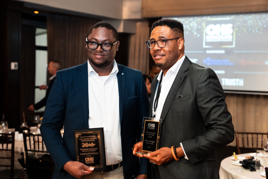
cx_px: 134
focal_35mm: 69
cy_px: 80
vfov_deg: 19.9
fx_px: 510
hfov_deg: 29.4
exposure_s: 1/160
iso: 2500
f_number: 4
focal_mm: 62
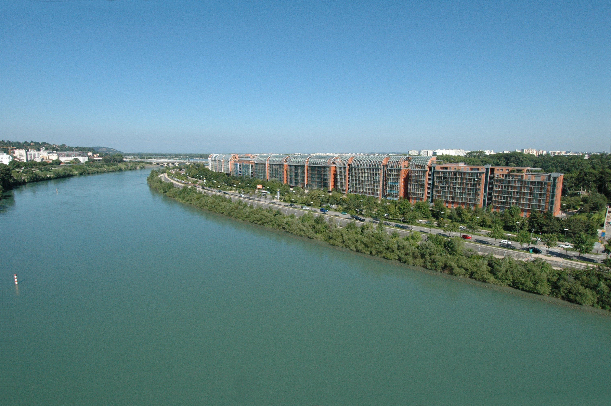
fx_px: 305
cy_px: 203
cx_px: 306
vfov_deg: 67.3
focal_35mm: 18
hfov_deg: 90.1
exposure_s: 1/640
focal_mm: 12
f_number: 14
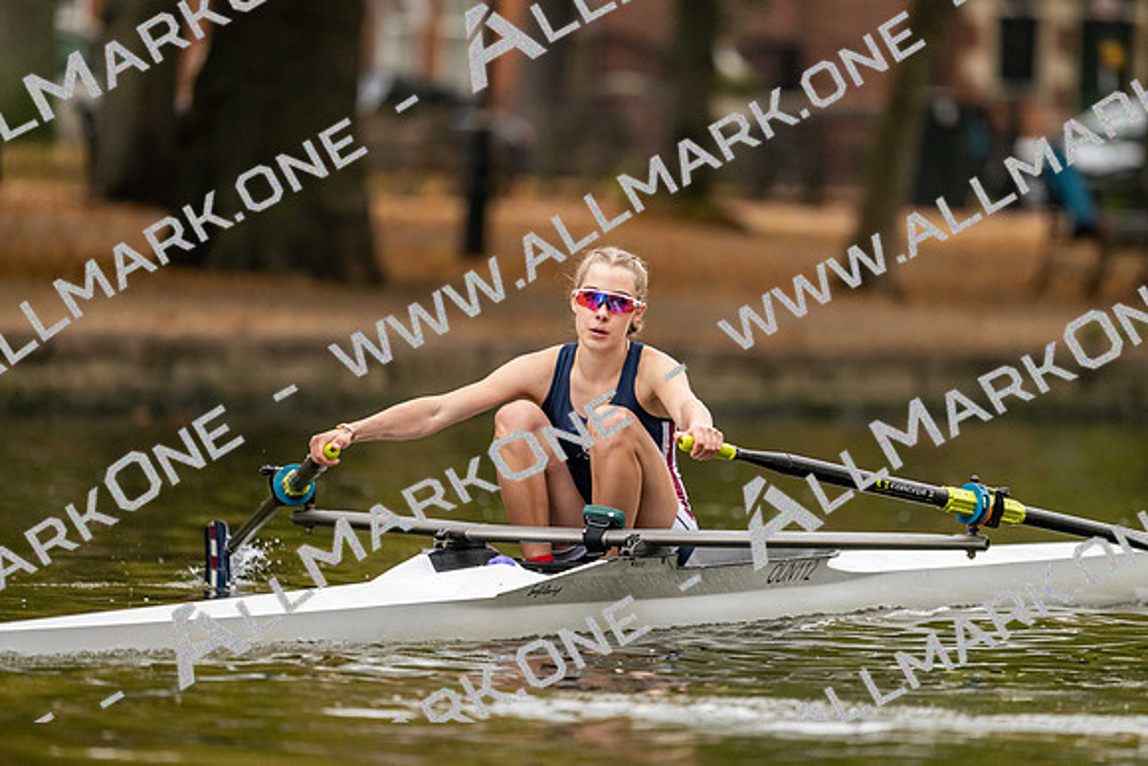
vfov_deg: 3.4
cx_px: 574
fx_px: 12758
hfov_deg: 5.2
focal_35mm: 400
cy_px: 383
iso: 3200
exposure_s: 1/2500
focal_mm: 400
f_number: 4.5
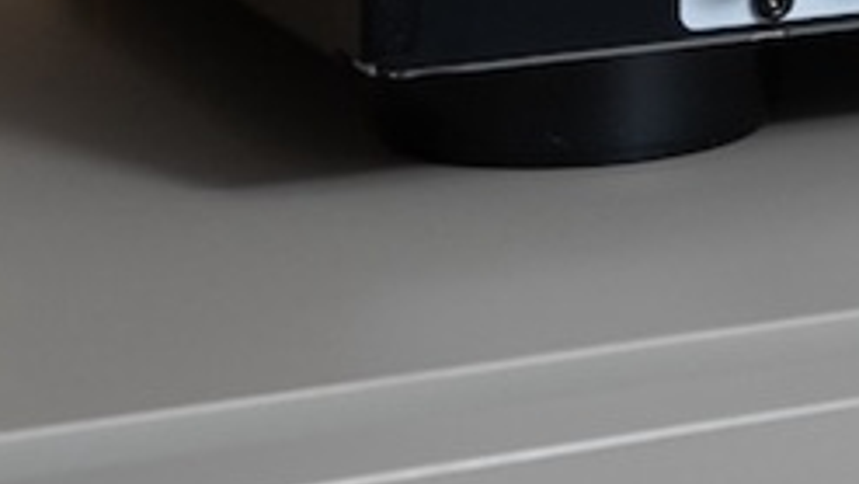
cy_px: -602
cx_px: 1440
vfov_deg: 6.5
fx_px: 4055
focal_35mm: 178
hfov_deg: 11.4
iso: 125
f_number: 11
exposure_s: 1
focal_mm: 42
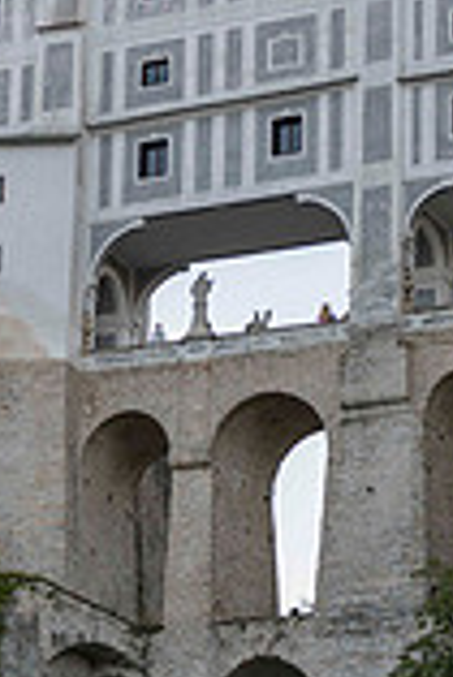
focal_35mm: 126
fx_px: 2373
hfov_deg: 10.9
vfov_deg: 16.1
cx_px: 267
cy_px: 604
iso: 90
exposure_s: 1/100
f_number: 3.5
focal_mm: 44
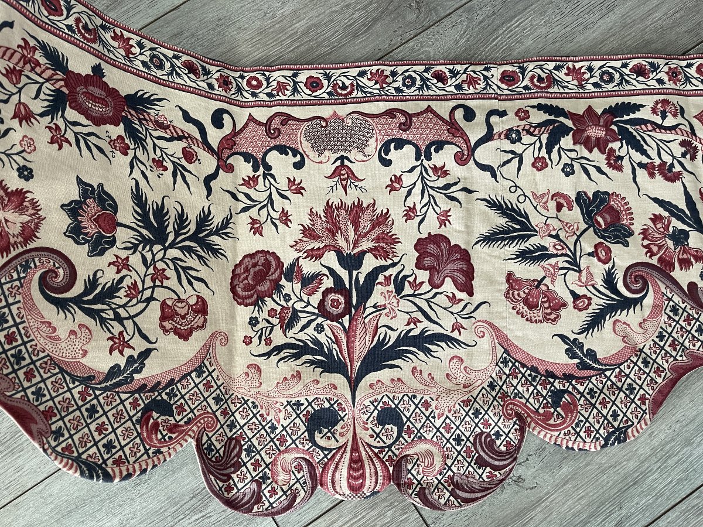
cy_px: 264
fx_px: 508
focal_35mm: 25
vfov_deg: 54.9
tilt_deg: -82.5
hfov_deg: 69.4
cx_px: 352
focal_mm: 5.1
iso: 125
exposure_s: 1/76
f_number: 1.6
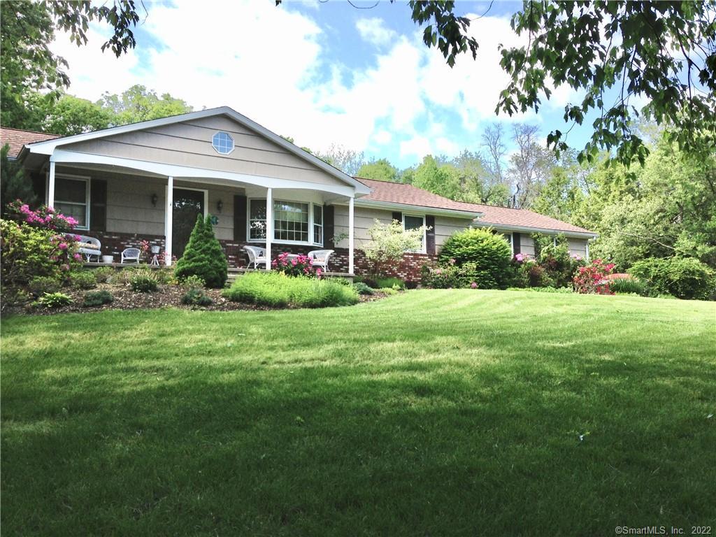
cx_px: 358
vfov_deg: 42.9
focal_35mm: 33
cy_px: 268
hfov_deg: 55.4
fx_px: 683
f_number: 2.4
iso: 50
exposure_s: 1/511
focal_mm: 4.13
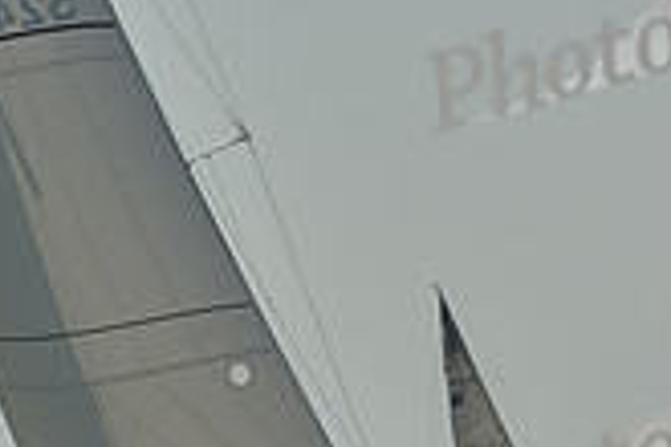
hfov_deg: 3.8
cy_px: -126
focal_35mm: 546
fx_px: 10176
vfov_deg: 2.5
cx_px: 218
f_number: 10
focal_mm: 155
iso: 280
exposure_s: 1/1000
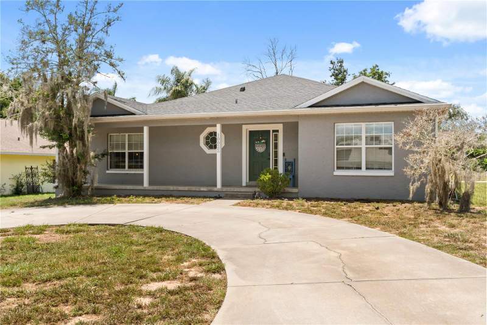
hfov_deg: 54.4
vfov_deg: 37.8
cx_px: 244
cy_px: 162
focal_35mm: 35
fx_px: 473
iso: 250
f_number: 22
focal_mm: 35
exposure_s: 1/30
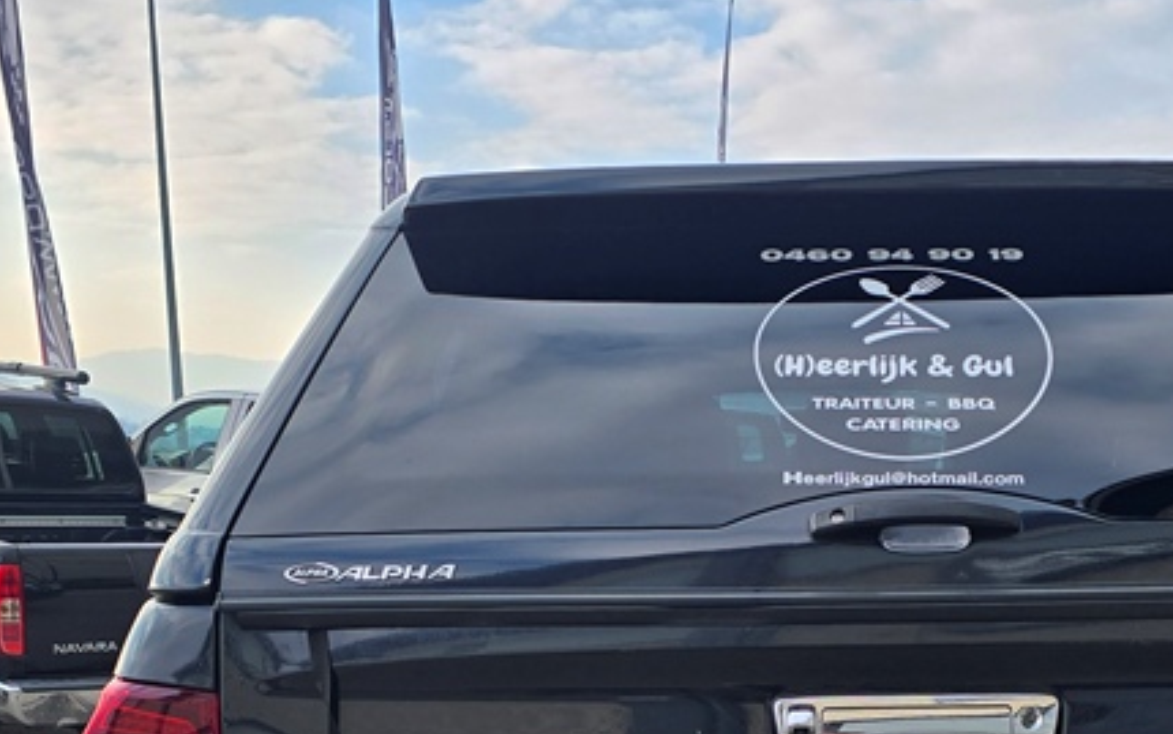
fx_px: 1855
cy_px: 947
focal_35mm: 58
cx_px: 777
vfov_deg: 20.5
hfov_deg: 34.8
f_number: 1.7
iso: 12
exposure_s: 1/427
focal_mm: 6.3
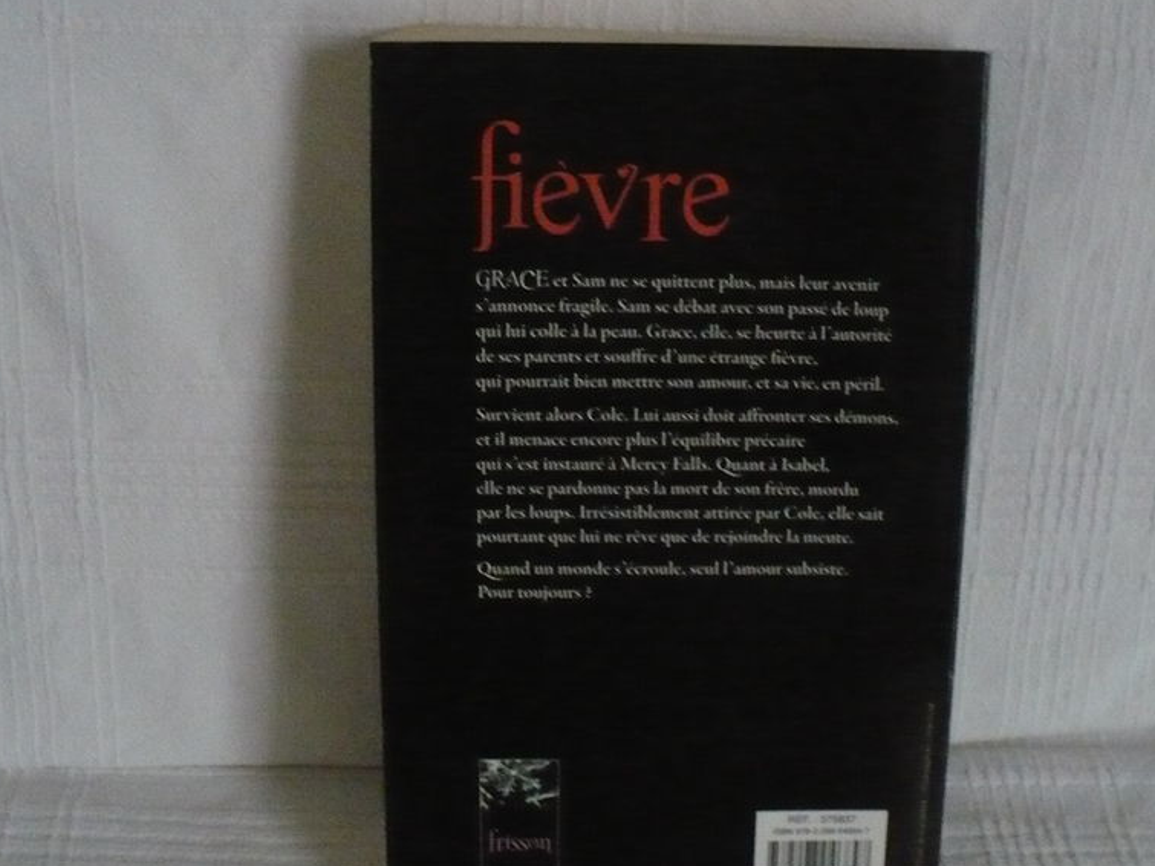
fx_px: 1635
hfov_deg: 38.8
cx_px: 653
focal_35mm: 49
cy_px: 431
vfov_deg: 29.7
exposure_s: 1/8
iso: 800
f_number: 2.8
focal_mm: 6.1
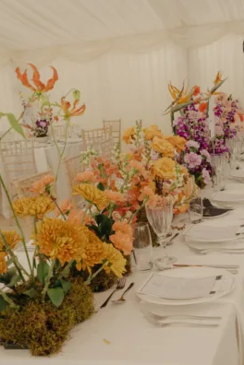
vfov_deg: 39.6
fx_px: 508
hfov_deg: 26.9
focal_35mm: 50
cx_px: 150
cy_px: 171
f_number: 5.6
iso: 250
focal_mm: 33
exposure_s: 1/250
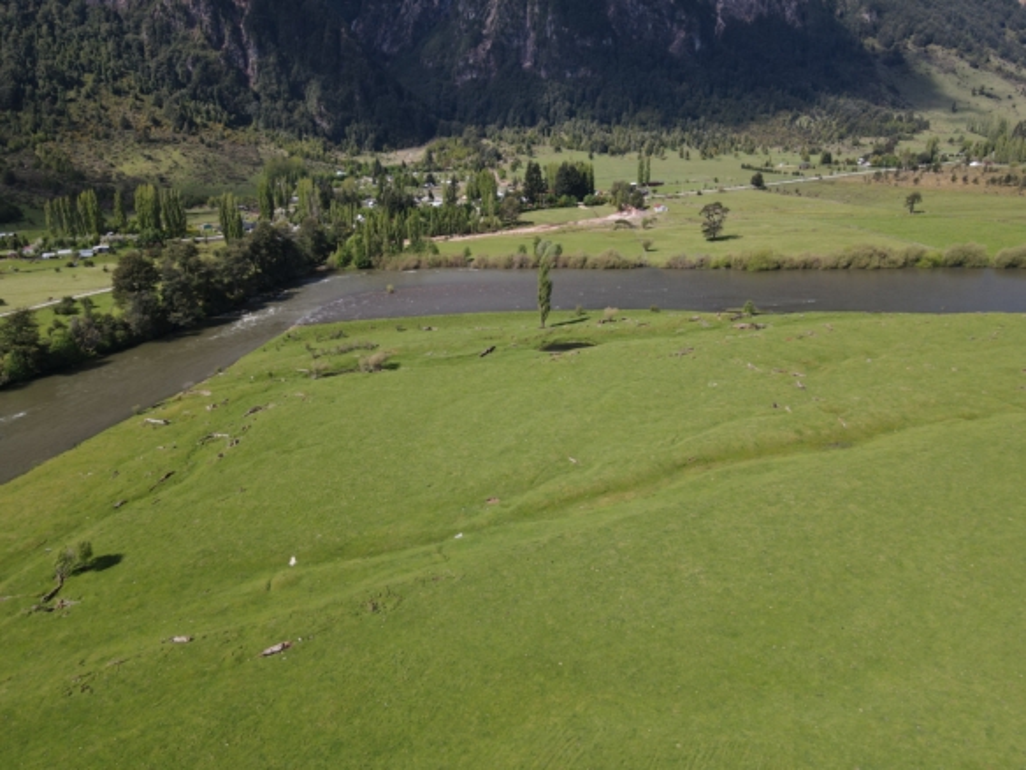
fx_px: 711
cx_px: 513
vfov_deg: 56.8
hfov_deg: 71.6
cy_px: 385
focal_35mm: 24
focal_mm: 4.5
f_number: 2.8
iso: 100
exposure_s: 1/640
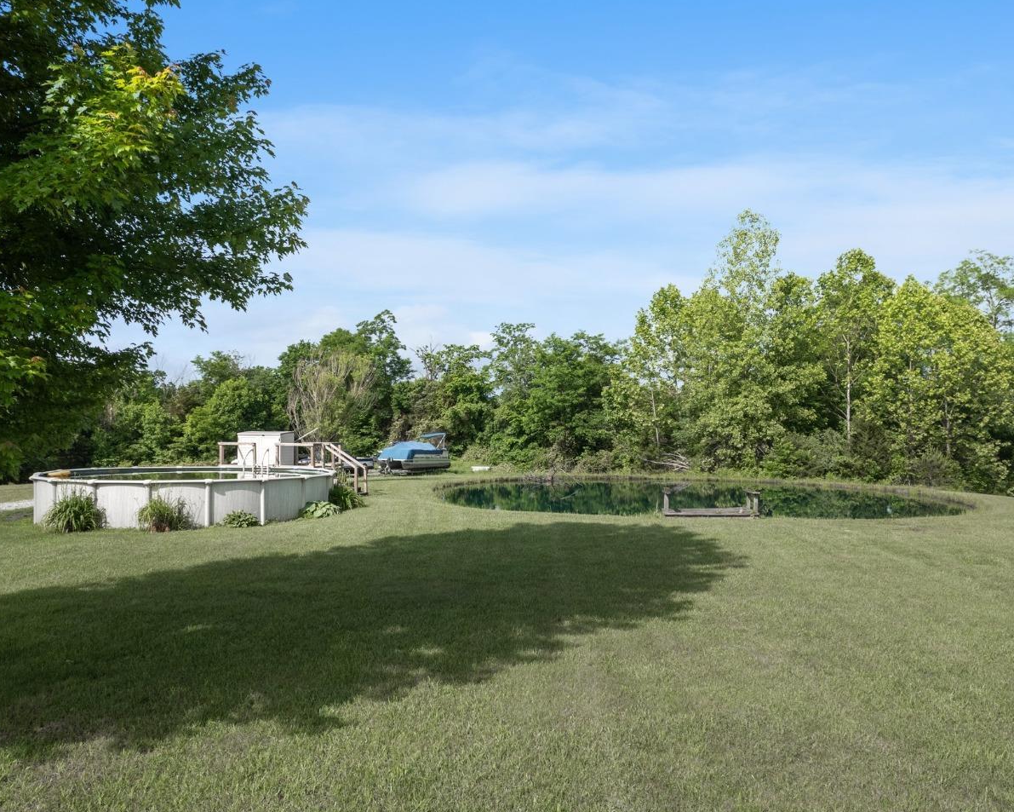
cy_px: 421
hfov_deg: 66.0
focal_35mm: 26
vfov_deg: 54.9
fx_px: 780
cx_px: 522
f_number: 2.8
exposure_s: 1/1600
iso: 100
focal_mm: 8.38
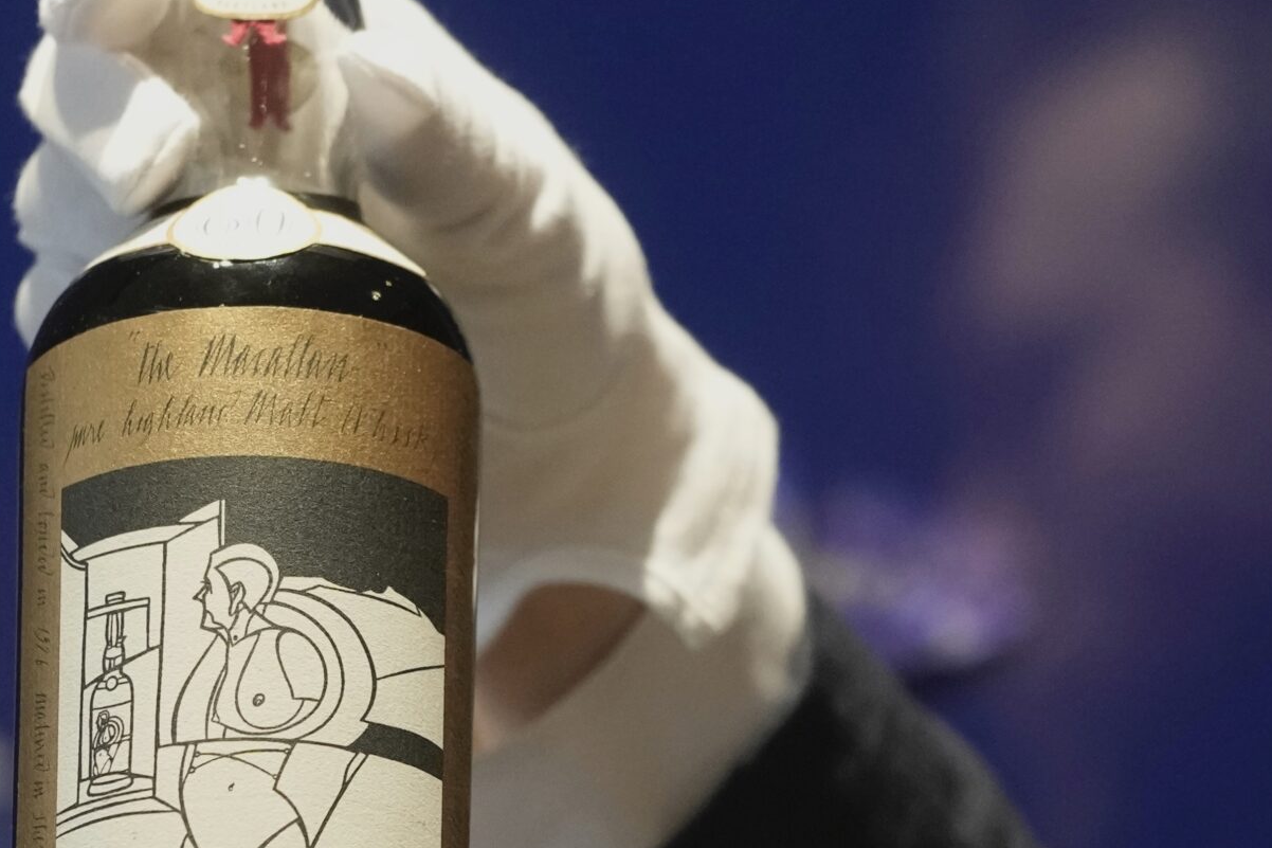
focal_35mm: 426
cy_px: 422
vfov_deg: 3.2
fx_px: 15049
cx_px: 371
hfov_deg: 4.8
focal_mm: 200
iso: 3200
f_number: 2.8
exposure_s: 1/80
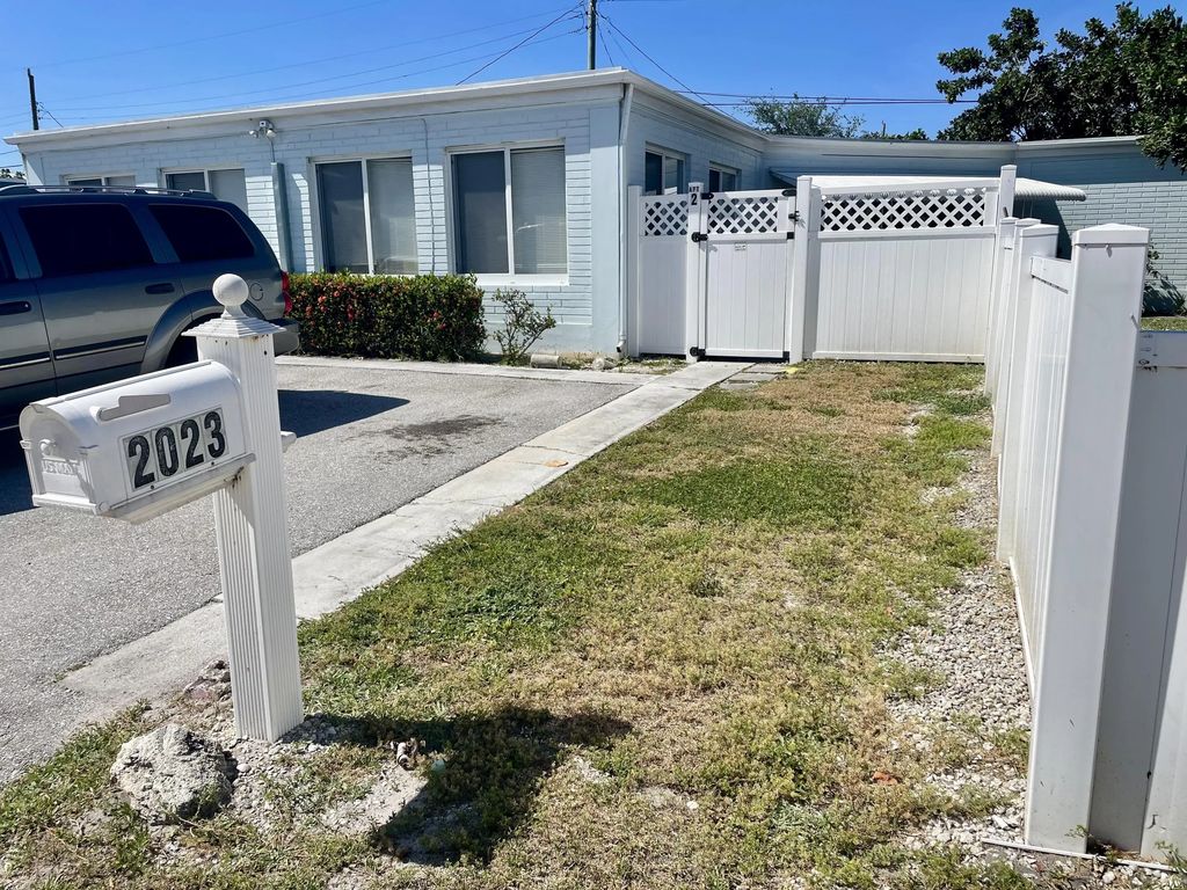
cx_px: 594
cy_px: 445
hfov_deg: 67.3
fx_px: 892
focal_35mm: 26
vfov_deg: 53.1
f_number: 1.6
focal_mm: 4.2
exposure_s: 1/5556
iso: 32
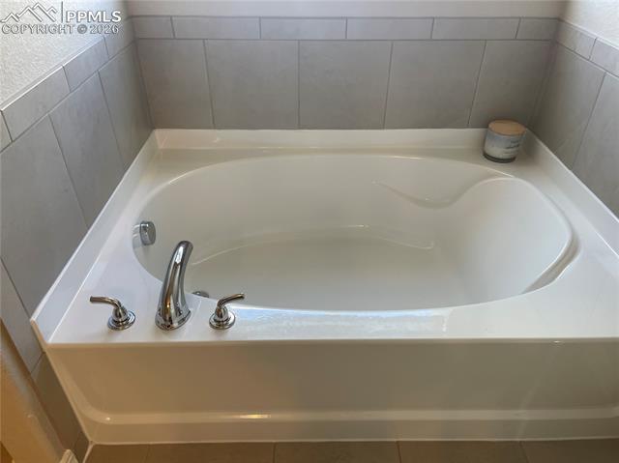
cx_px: 310
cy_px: 232
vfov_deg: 53.0
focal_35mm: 26
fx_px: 465
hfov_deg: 67.3
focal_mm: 5.1
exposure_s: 1/120
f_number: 1.6
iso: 125
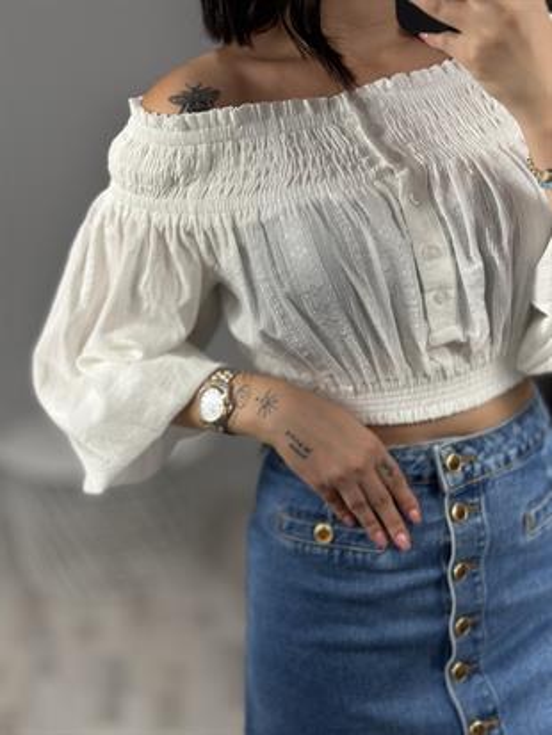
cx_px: 276
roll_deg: +6.7
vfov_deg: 39.6
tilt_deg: -35.0
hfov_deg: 30.3
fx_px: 1020
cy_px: 368
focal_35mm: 48
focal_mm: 6.86
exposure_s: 1/171
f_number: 1.78
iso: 64
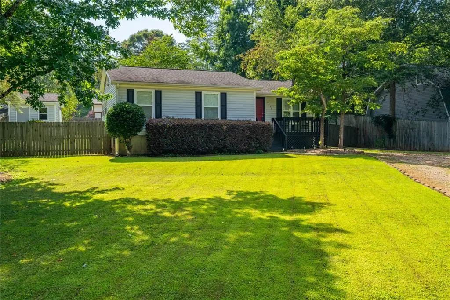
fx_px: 437
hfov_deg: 54.4
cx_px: 225
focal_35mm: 35
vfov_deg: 37.8
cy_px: 150
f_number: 8
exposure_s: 1/5000
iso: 800
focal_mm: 35
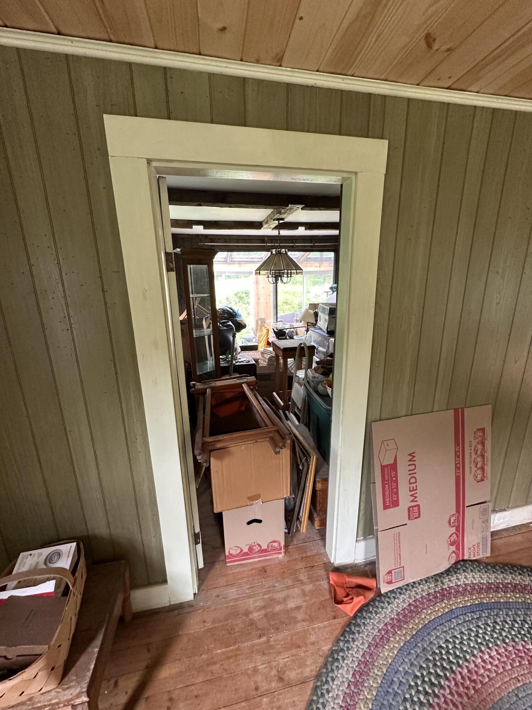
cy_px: 355
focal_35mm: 14
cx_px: 266
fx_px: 287
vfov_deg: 102.1
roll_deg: +1.4
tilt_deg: -13.6
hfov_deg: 85.7
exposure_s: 1/99
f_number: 2.2
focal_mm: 2.22
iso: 320
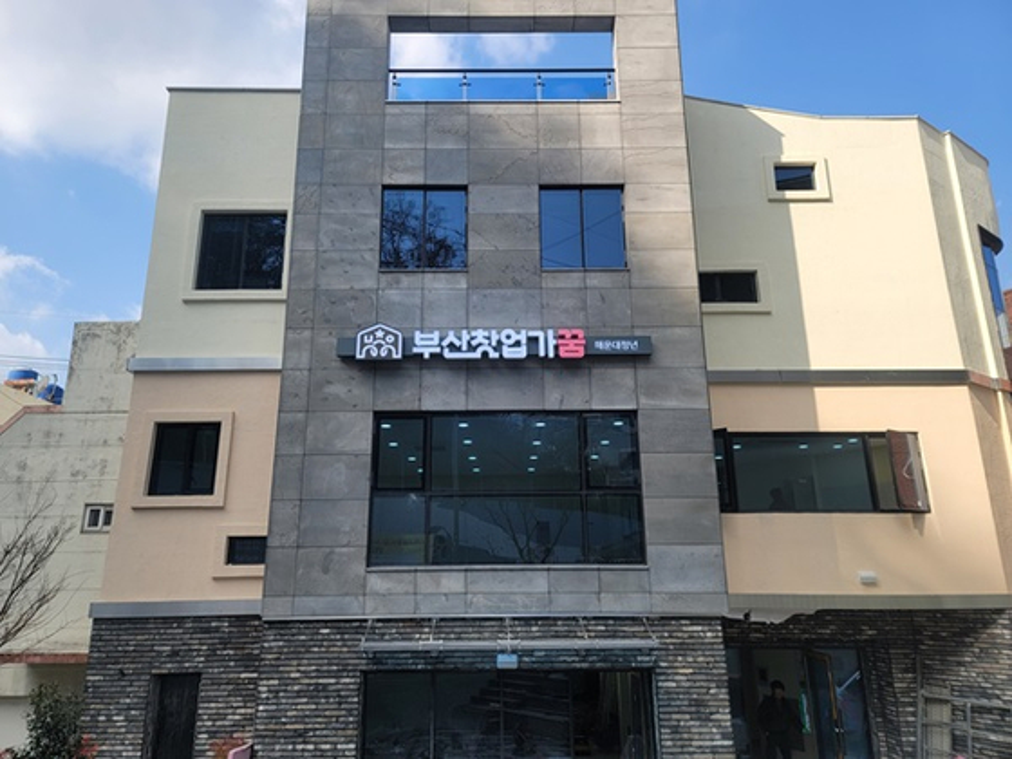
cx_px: 506
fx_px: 731
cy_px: 380
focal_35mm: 25
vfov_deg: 54.9
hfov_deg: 69.4
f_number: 1.8
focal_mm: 7
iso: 20
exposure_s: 1/609
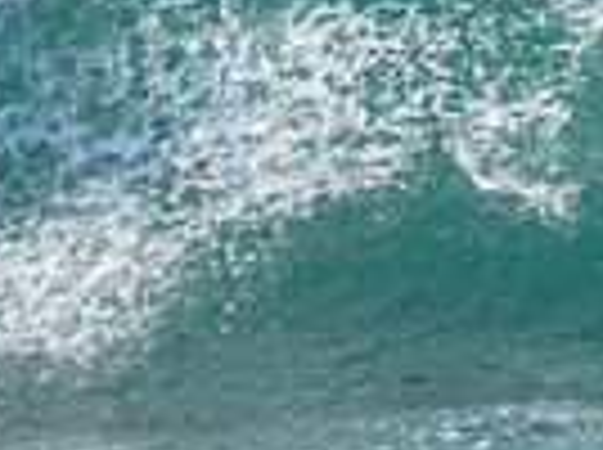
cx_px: 1166
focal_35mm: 3340
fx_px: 58078
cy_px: -92
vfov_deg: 0.4
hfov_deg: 0.6
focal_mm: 800
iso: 2800
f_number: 11
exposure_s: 1/1600
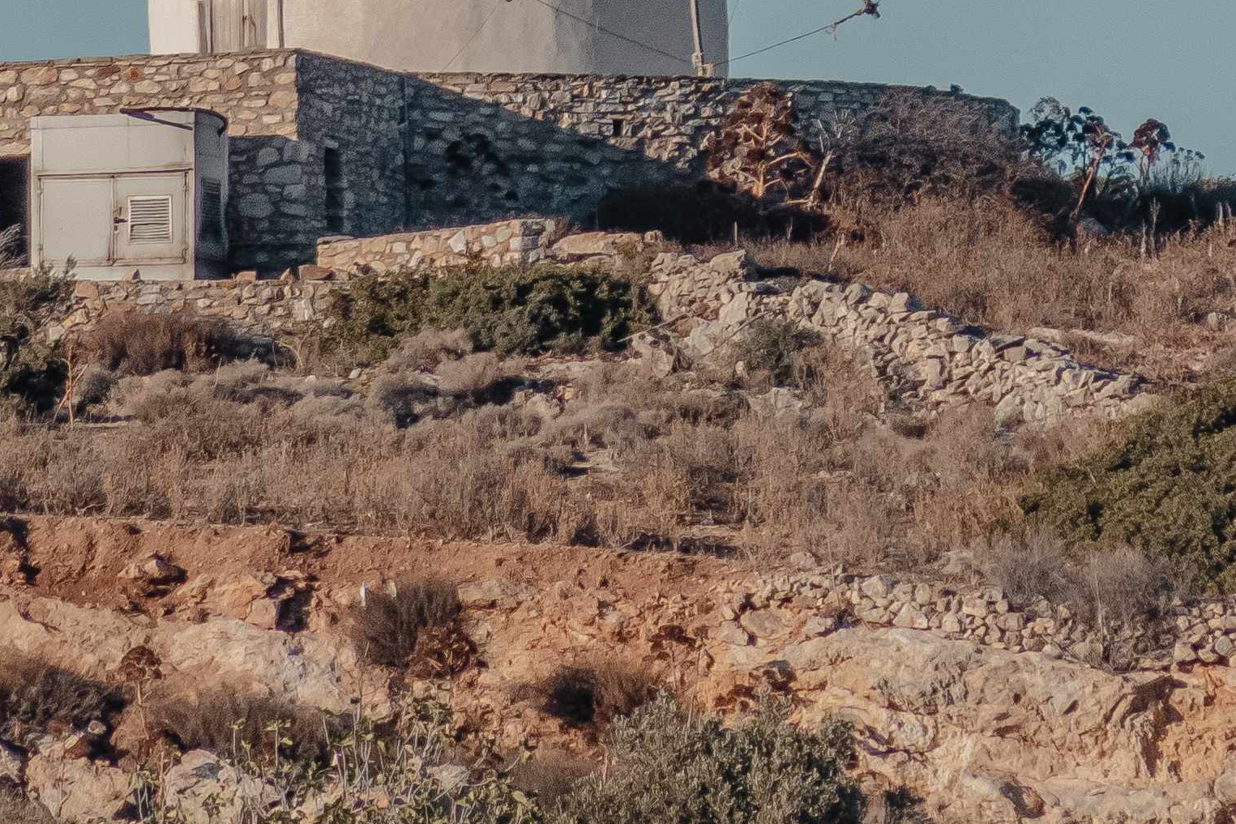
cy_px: -333
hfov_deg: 1.2
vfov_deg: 0.8
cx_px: 540
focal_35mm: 1722
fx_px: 59123
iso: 125
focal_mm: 176
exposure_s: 1/1250
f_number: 4.5
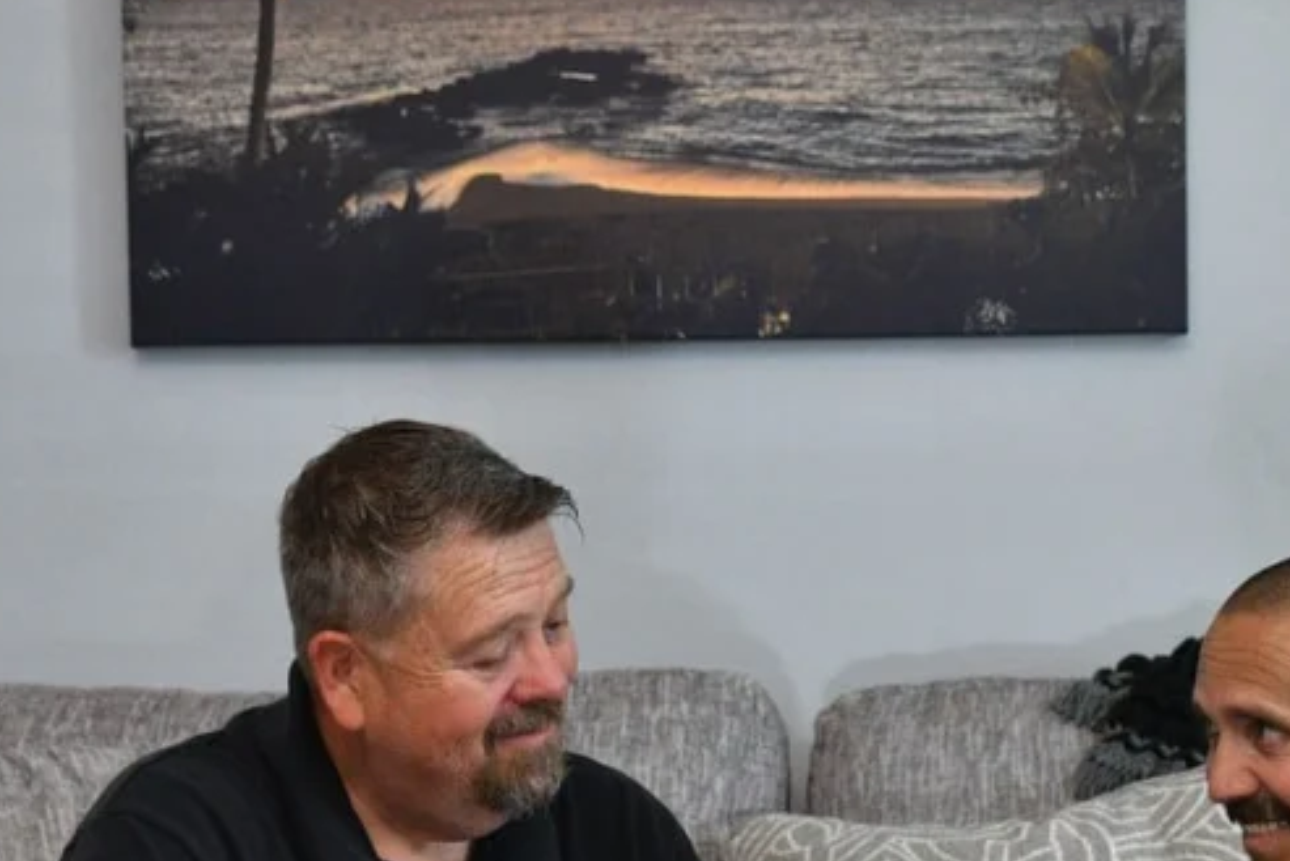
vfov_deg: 12.8
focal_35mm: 106
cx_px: 882
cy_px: 771
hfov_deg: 19.2
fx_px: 3799
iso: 1000
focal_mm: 34
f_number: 3.5
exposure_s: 1/320
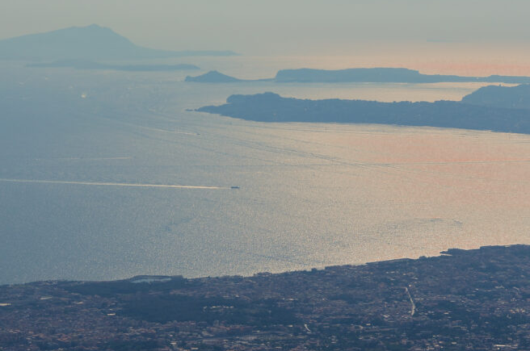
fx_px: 1720
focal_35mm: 117
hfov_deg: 17.5
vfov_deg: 11.7
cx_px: 265
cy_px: 110
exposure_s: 1/1000
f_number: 10
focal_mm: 50
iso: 100
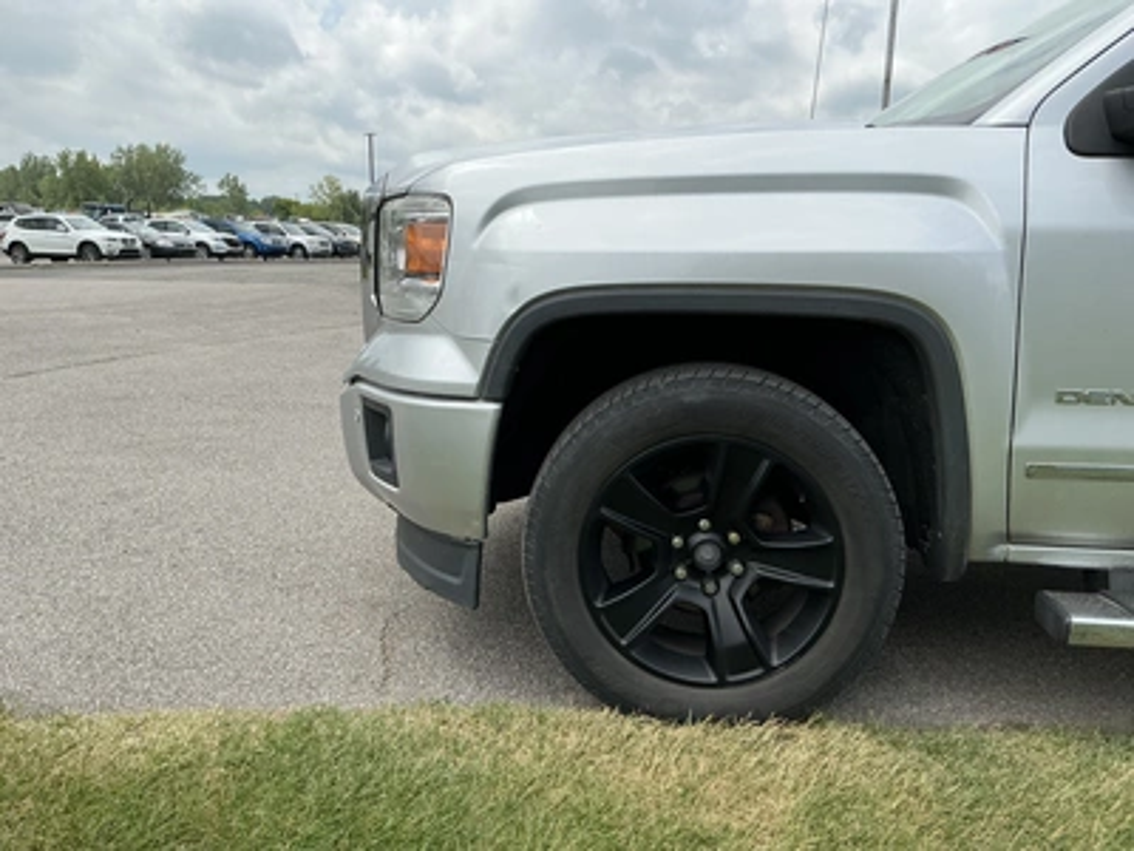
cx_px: 567
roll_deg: -0.8
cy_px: 426
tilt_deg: -10.0
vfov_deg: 49.7
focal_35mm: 28
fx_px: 917
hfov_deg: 63.4
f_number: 1.8
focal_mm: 3
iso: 25
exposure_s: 1/1786
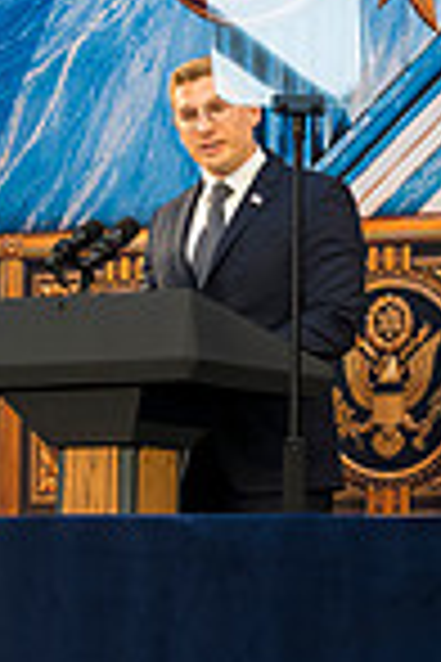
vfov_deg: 7.2
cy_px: 221
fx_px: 5273
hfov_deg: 4.8
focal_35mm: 287
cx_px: 526
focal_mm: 63
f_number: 4
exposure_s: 1/160
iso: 640
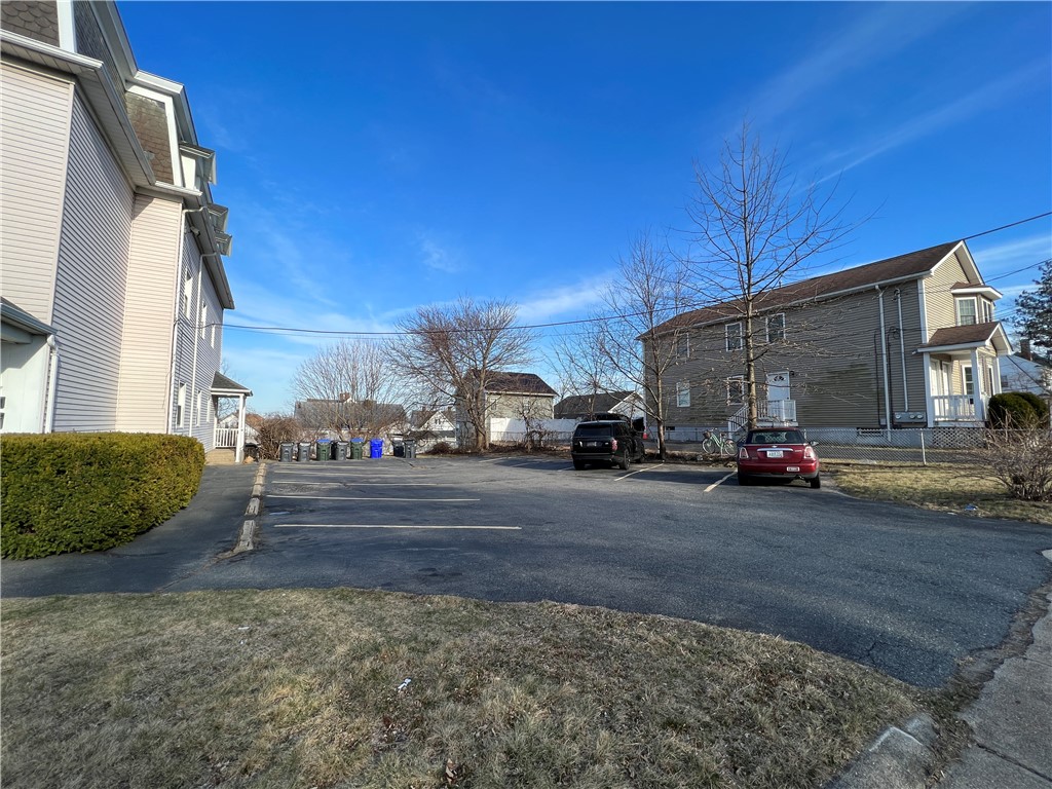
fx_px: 395
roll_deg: -0.1
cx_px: 526
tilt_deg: +4.4
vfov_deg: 89.9
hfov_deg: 106.2
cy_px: 394
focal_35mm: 13
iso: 32
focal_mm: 1.57
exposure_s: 1/978
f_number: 1.8
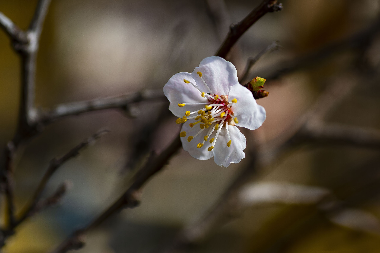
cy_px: 126
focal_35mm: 135
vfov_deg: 10.2
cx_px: 190
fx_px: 1425
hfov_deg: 15.2
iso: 100
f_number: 8
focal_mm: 90
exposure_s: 1/250
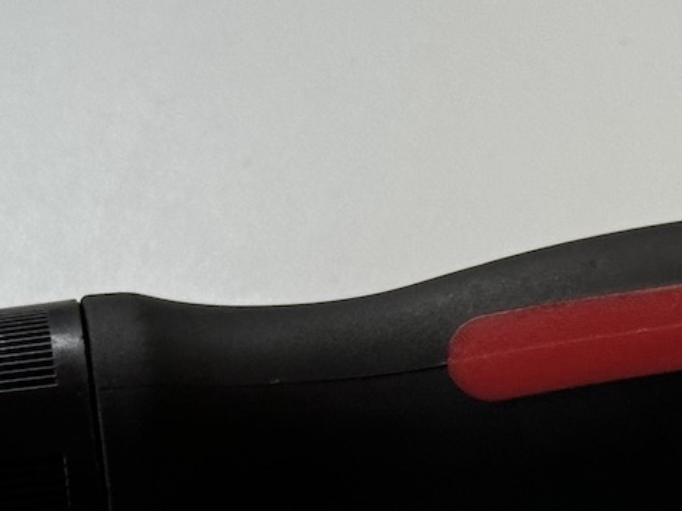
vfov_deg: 8.9
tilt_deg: -51.4
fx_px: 3211
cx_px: 178
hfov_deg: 12.1
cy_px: 709
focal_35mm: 163
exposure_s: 1/60
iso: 200
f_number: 1.78
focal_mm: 6.86
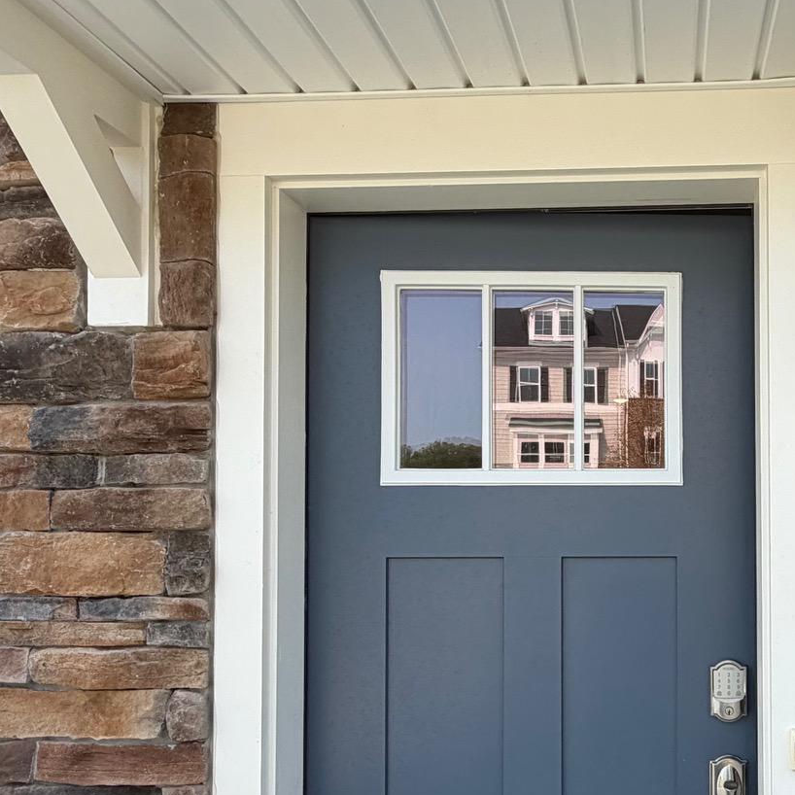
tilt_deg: +1.4
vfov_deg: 51.7
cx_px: 652
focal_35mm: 31
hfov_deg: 49.1
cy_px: 520
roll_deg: +0.2
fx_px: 805
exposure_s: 1/574
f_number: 2.2
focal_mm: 2.22
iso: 40
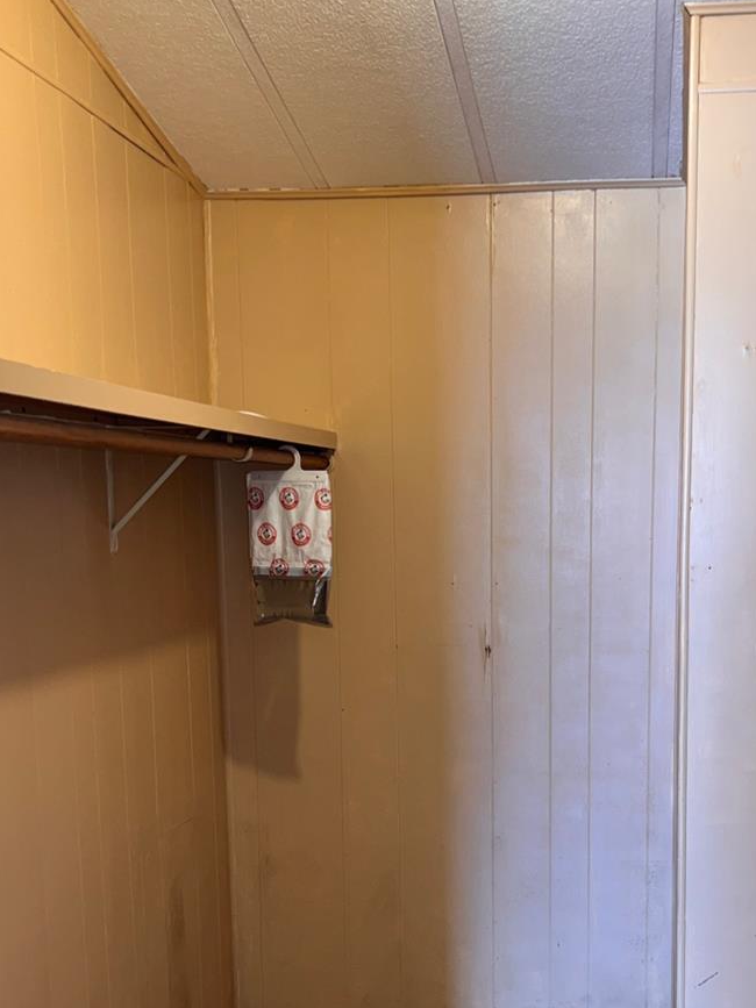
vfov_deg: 41.5
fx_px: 1311
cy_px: 681
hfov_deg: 32.0
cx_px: 484
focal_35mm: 45
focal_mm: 5.7
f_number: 1.5
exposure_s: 1/36
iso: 50
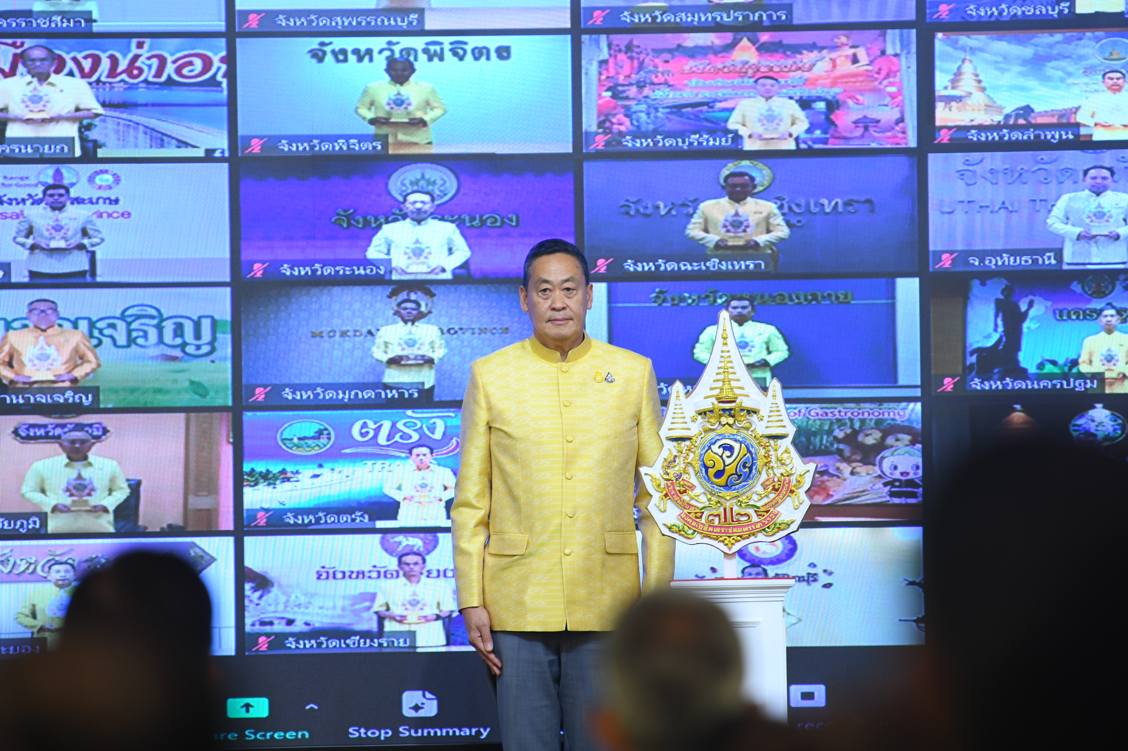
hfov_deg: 6.9
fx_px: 9395
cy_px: 376
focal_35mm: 300
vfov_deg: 4.6
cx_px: 564
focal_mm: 200
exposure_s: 1/60
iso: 250
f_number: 2.8
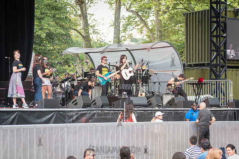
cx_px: 120
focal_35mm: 113
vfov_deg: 12.2
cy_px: 80
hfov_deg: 18.1
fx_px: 749
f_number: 2.8
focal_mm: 112
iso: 500
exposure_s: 1/250
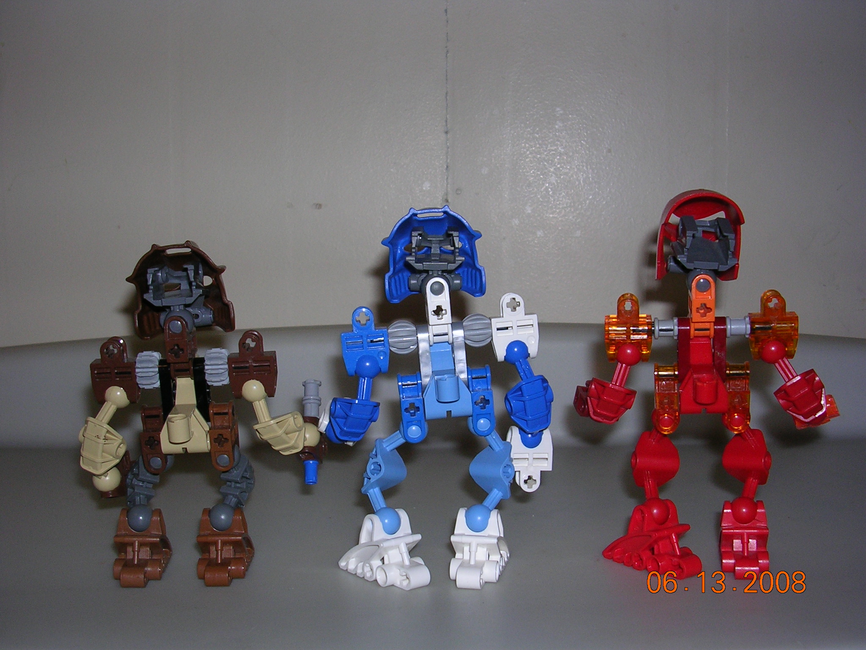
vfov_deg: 37.7
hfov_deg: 49.0
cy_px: 325
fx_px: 951
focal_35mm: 38
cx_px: 433
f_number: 2.8
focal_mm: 5.8
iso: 50
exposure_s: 1/60.1
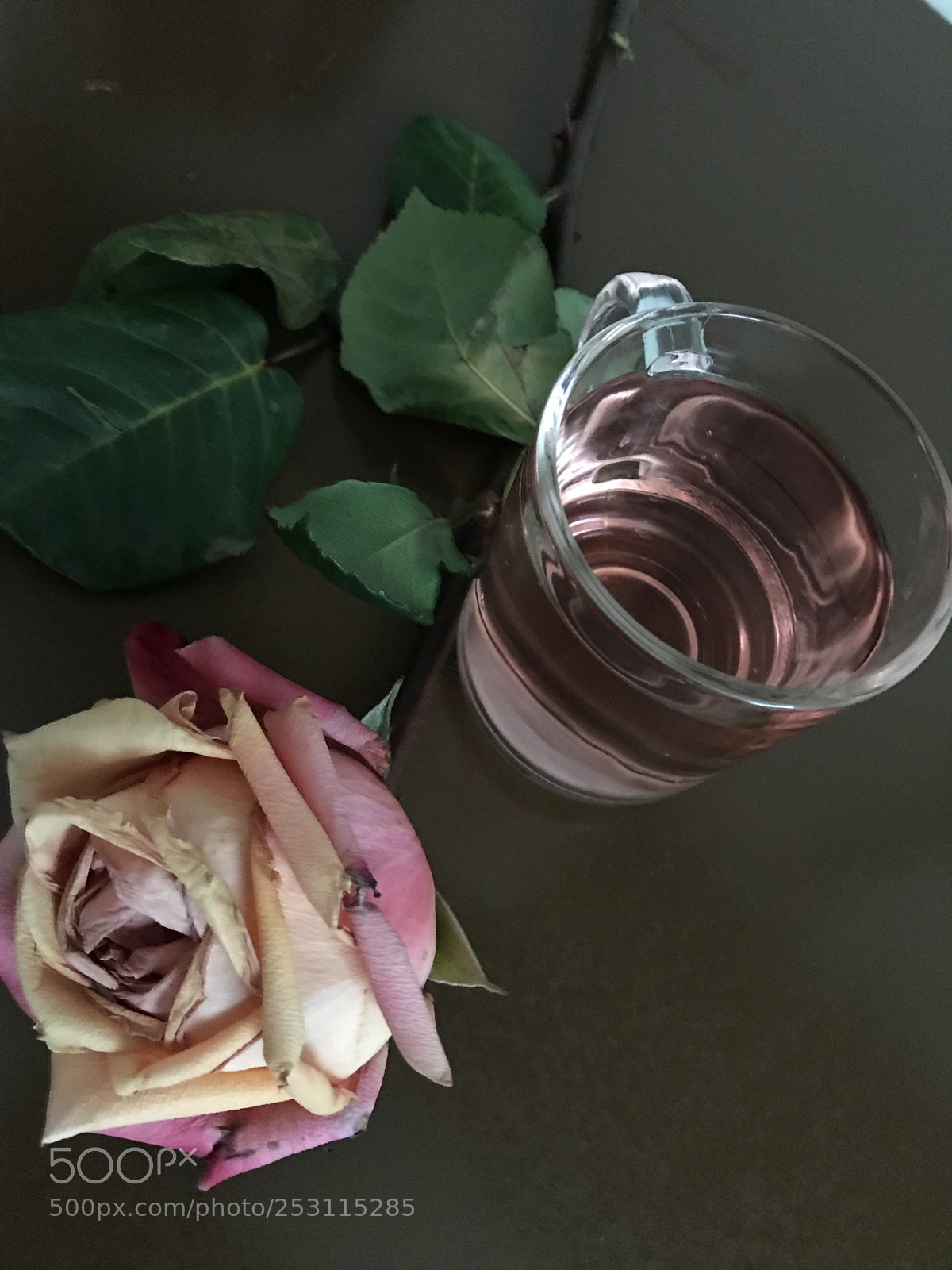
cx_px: 476
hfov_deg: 49.7
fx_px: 1027
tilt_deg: -63.1
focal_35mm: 28
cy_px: 635
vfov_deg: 63.4
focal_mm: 3.99
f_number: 1.8
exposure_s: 1/4
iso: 100
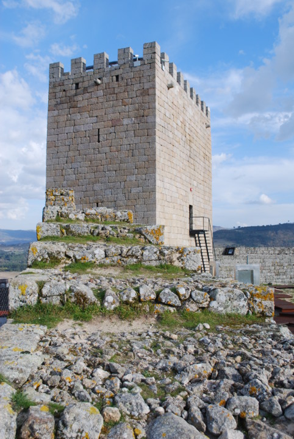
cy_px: 220
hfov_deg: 37.0
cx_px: 147
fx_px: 440
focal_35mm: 36
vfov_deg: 53.1
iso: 100
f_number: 7.1
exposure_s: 1/200
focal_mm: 24
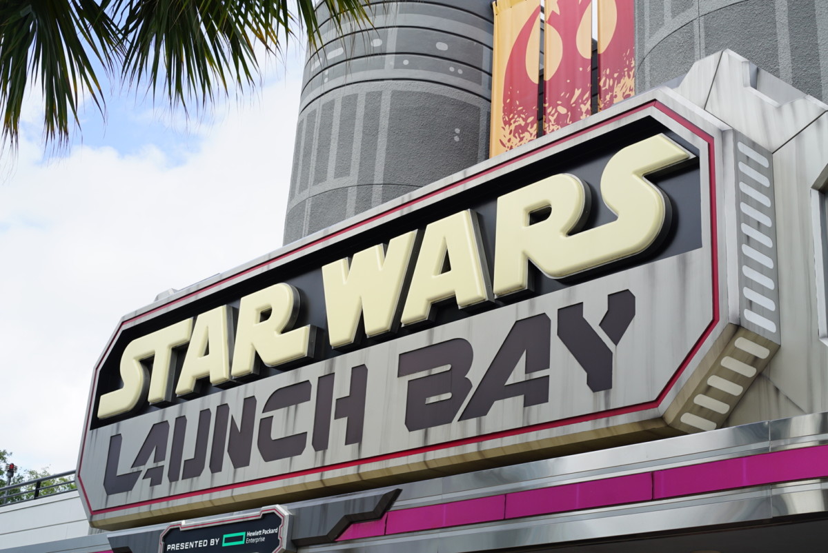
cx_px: 414
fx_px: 1151
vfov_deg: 27.0
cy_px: 276
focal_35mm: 50
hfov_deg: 39.6
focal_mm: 50
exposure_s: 1/125
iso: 100
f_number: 8
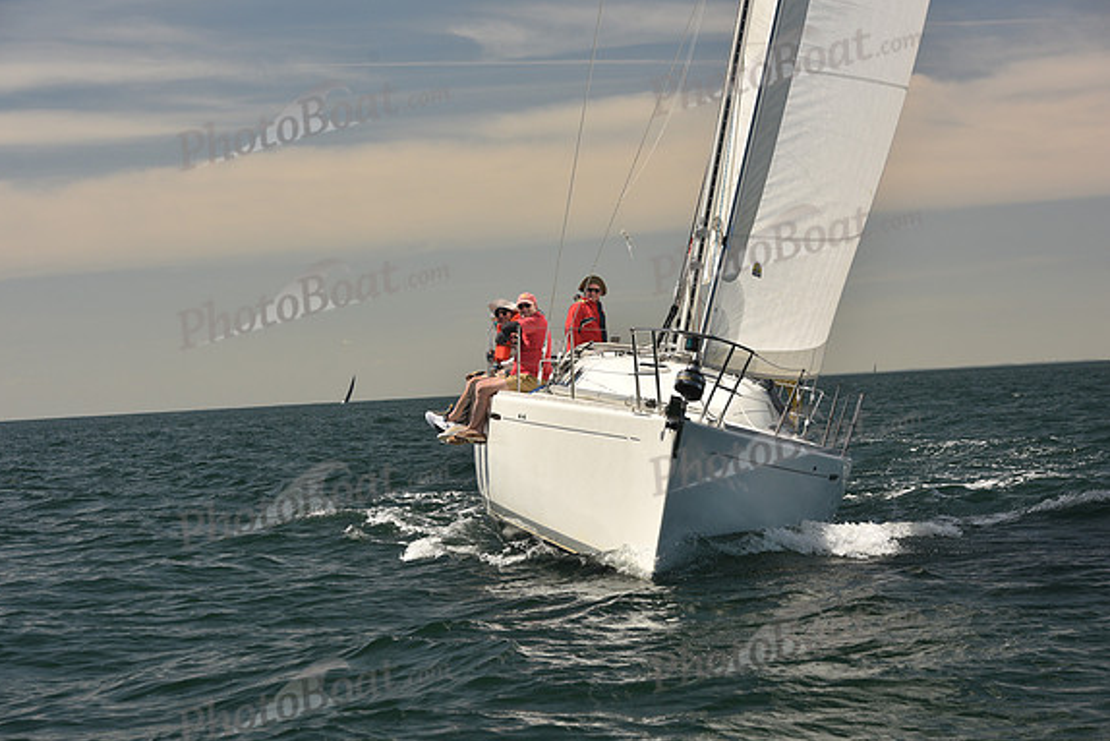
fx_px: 2961
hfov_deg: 21.2
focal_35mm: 96
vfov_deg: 14.3
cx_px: 551
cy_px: 372
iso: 250
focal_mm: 95
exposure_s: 1/640
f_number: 7.1
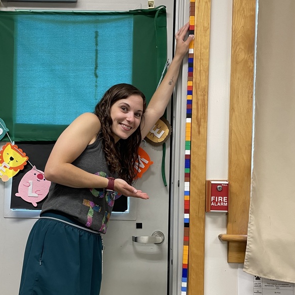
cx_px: 114
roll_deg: -2.4
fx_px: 386
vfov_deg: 41.5
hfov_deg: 41.6
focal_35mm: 40
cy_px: 190
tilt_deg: -0.6
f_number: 1.6
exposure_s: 1/60
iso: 100
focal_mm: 4.2
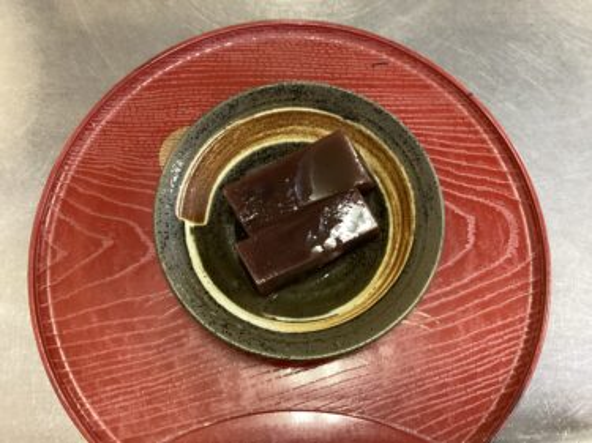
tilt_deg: -75.8
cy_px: 222
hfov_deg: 58.4
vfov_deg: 45.4
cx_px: 296
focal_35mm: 31
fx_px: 530
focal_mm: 3.3
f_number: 2.4
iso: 320
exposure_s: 1/30
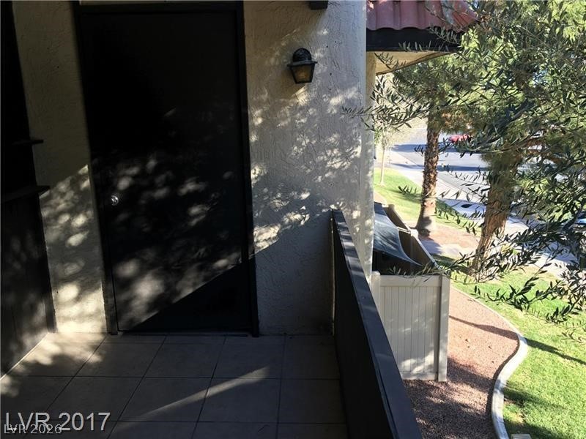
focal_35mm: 29
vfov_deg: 48.2
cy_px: 220
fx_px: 491
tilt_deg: -11.3
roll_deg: +1.0
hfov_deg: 61.7
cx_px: 293
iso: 25
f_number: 2.2
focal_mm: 4.15
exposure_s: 1/204
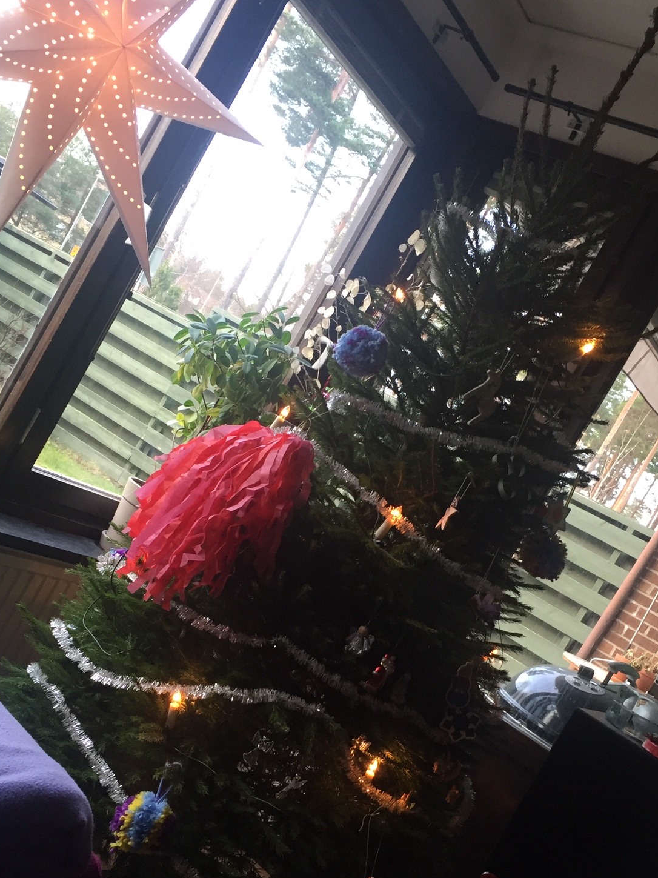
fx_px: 1040
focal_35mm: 41
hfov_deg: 35.1
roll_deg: -30.0
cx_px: 350
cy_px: 533
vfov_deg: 45.5
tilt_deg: -3.4
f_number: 2.2
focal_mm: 4.15
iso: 50
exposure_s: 1/33
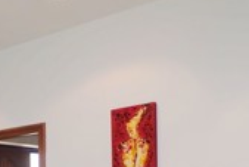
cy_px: 244
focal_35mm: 85
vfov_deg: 15.0
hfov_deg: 19.1
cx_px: -181
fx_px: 588
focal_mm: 16
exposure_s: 1/30
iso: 200
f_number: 3.5
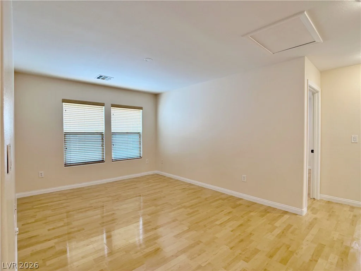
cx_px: 180
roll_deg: +0.3
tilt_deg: -1.2
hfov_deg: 71.6
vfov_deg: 56.8
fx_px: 250
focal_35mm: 24
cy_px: 136
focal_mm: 6.76
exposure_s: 1/120
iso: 160
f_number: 1.78
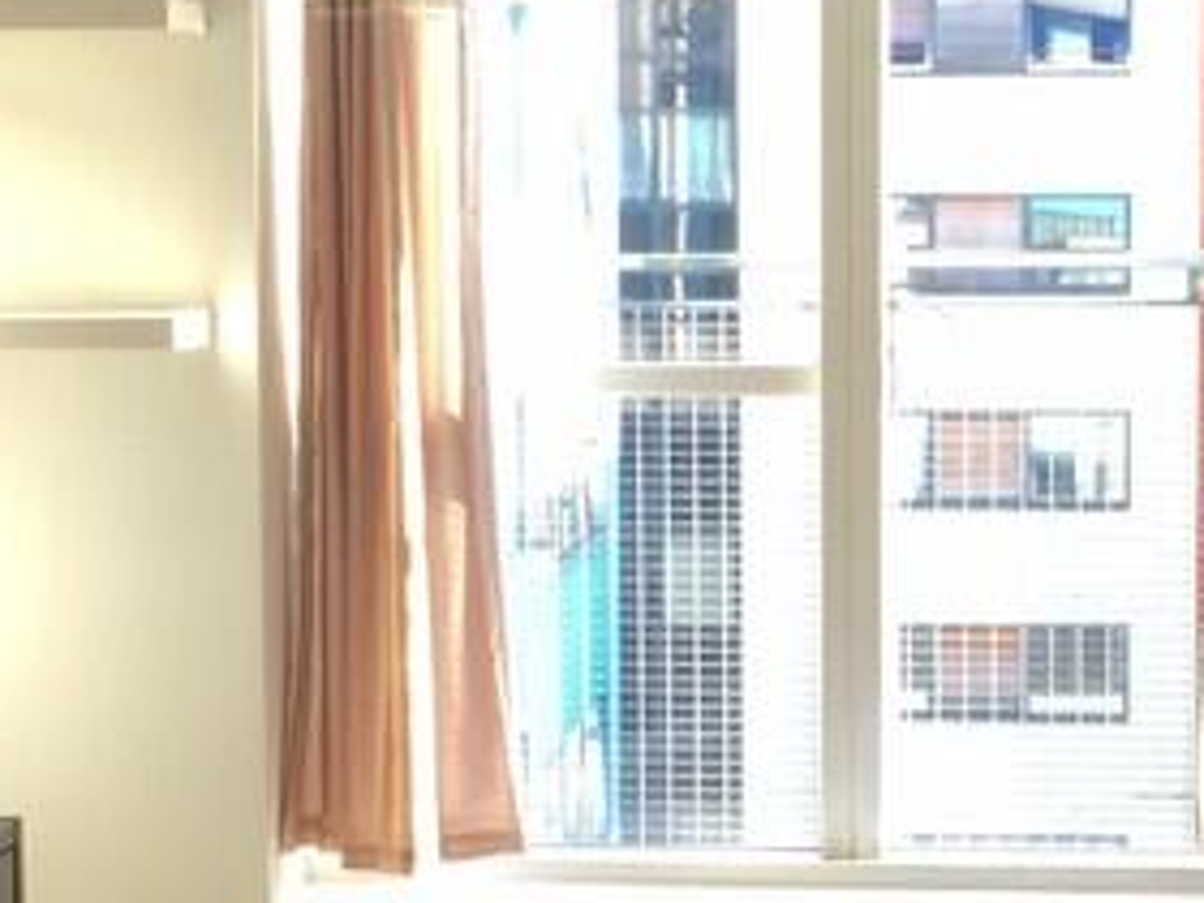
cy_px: 628
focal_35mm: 106
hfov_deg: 18.5
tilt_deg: -8.1
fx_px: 3687
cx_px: 770
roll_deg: +0.6
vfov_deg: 13.9
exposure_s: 1/100
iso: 64
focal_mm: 4.15
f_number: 2.2
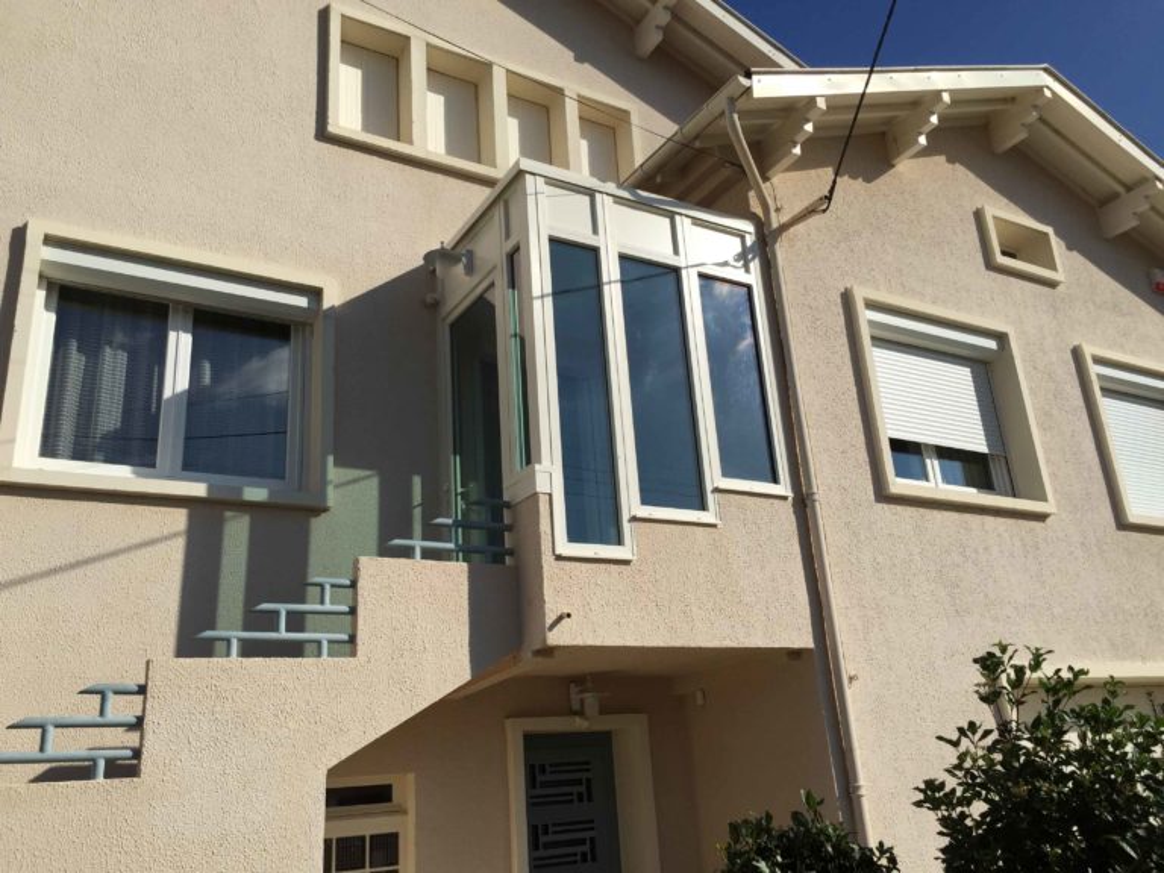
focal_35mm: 29
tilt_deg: +20.1
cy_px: 436
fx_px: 975
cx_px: 582
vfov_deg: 48.2
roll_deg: +3.6
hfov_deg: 61.7
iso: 32
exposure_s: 1/4405
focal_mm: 4.15
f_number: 2.2
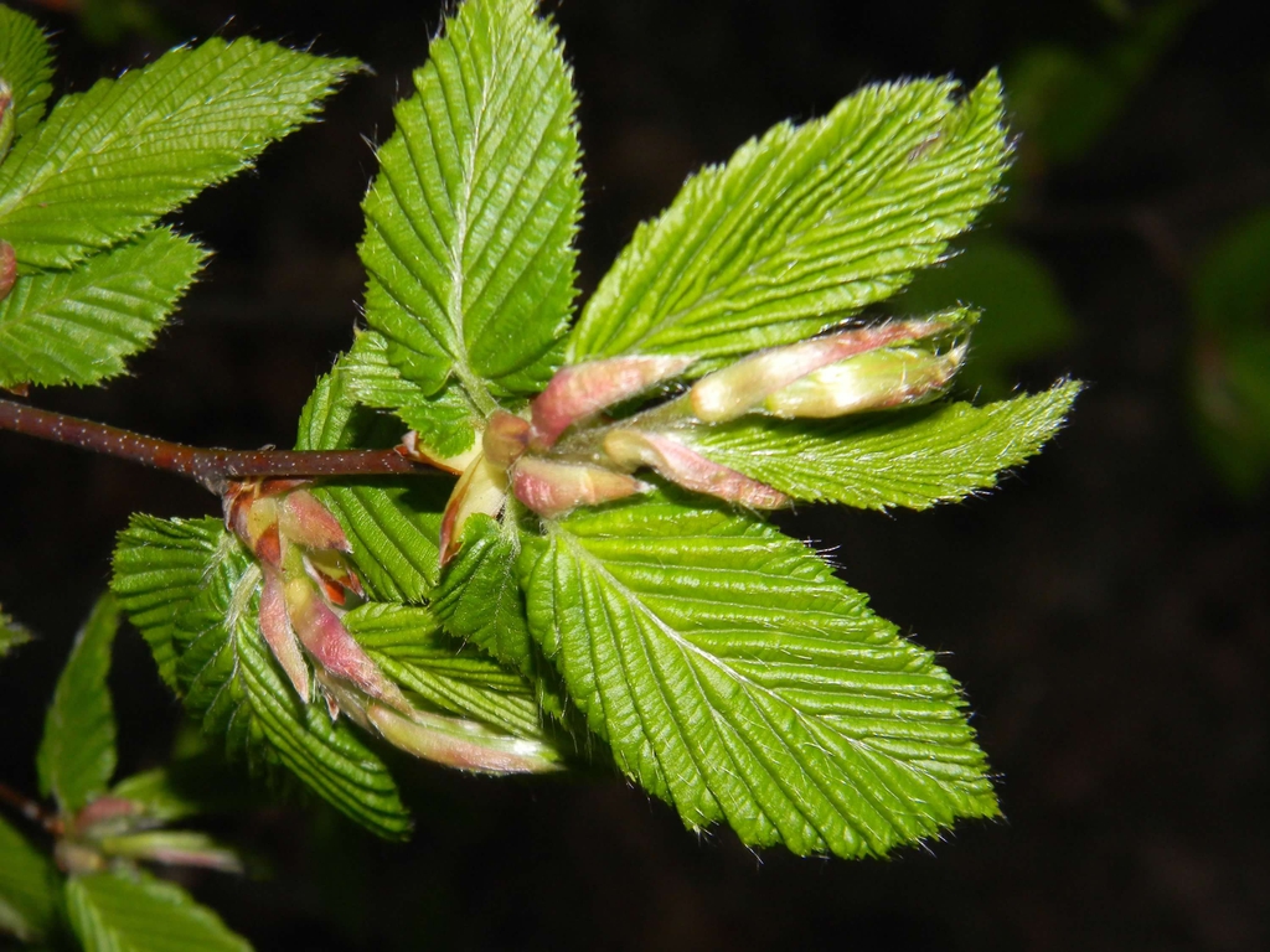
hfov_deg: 31.2
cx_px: 635
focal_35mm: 62
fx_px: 2275
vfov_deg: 23.7
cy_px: 476
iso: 200
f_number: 9
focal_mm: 15.1
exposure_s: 1/30
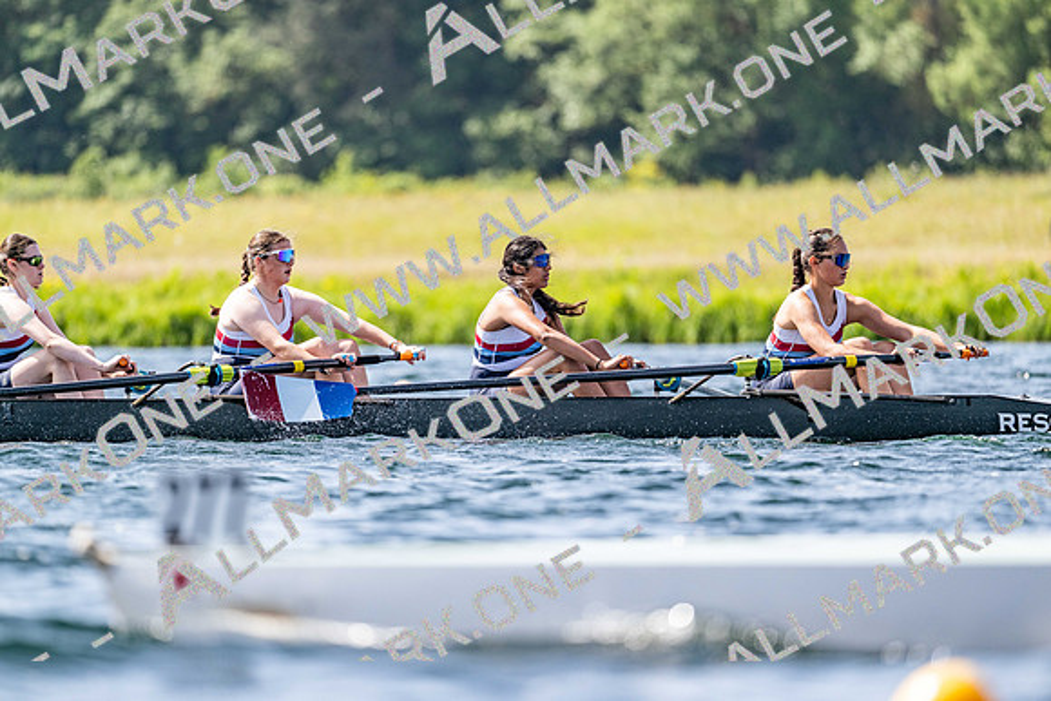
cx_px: 526
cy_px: 350
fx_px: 11680
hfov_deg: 5.2
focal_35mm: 400
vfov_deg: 3.4
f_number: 4.5
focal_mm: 400
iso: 360
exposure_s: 1/2500
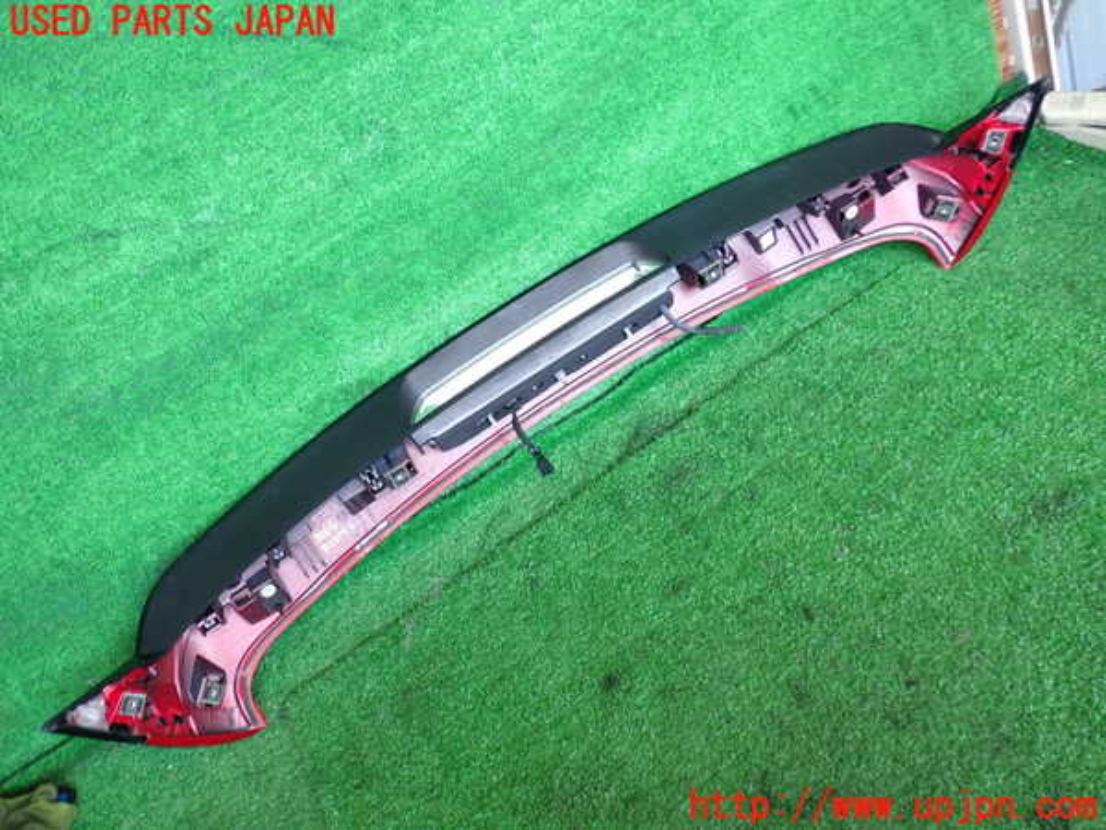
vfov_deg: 46.8
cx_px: 553
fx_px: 959
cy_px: 415
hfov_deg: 60.0
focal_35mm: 30
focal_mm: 5.4
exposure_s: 1/60
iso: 160
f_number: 2.3
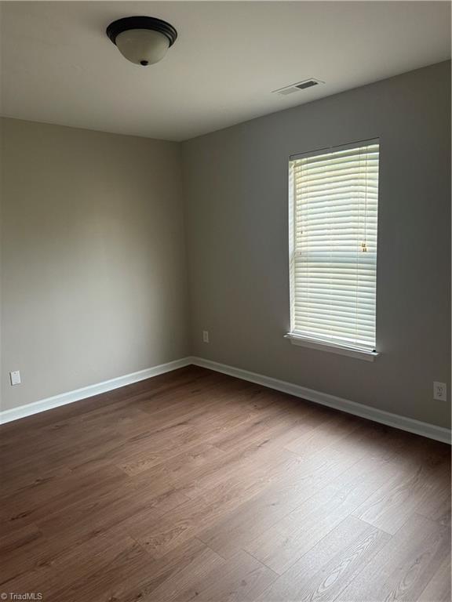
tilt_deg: -9.6
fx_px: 418
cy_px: 301
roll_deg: +0.7
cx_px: 226
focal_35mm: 24
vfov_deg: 71.6
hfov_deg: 56.8
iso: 200
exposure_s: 1/60
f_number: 1.78
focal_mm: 6.76
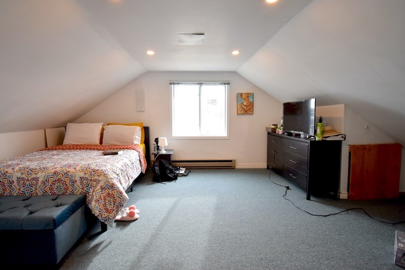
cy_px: 130
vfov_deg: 73.7
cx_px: 192
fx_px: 180
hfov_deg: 96.7
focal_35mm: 16
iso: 720
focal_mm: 10
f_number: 4.5
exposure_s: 1/60
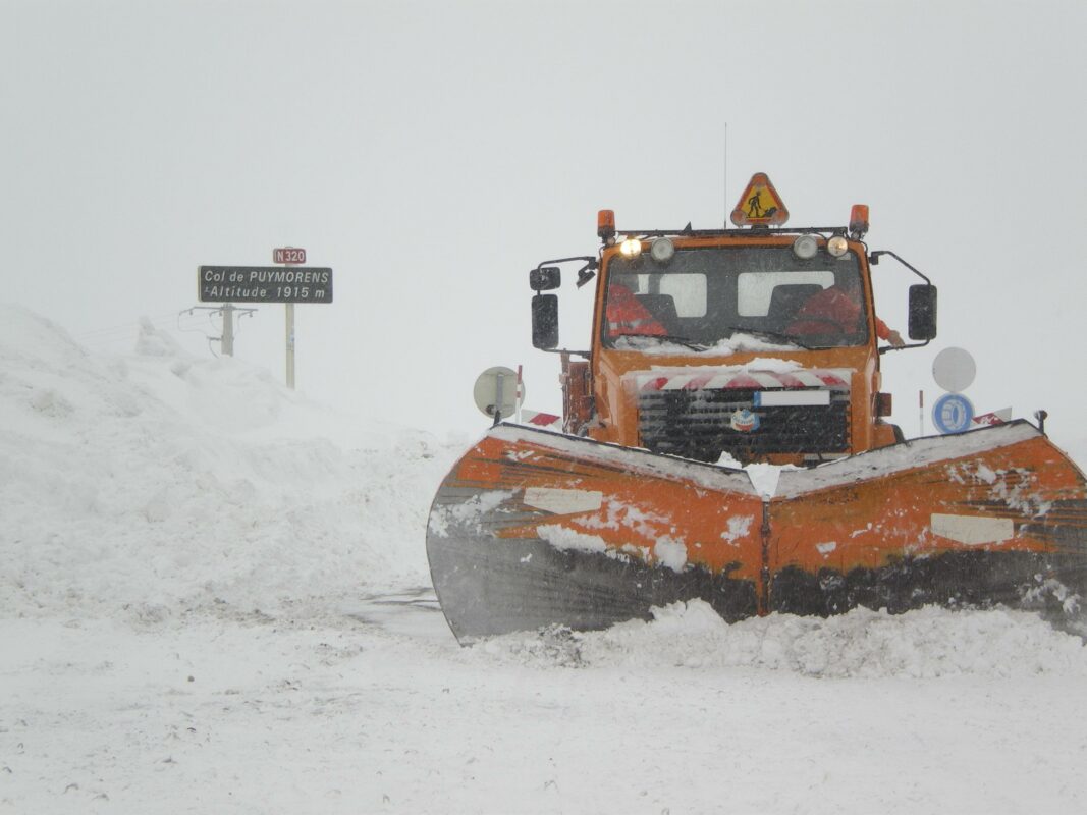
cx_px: 544
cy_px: 408
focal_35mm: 108
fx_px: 3391
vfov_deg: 13.7
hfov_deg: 18.2
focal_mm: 18.9
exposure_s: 1/320
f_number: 8.5
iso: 50
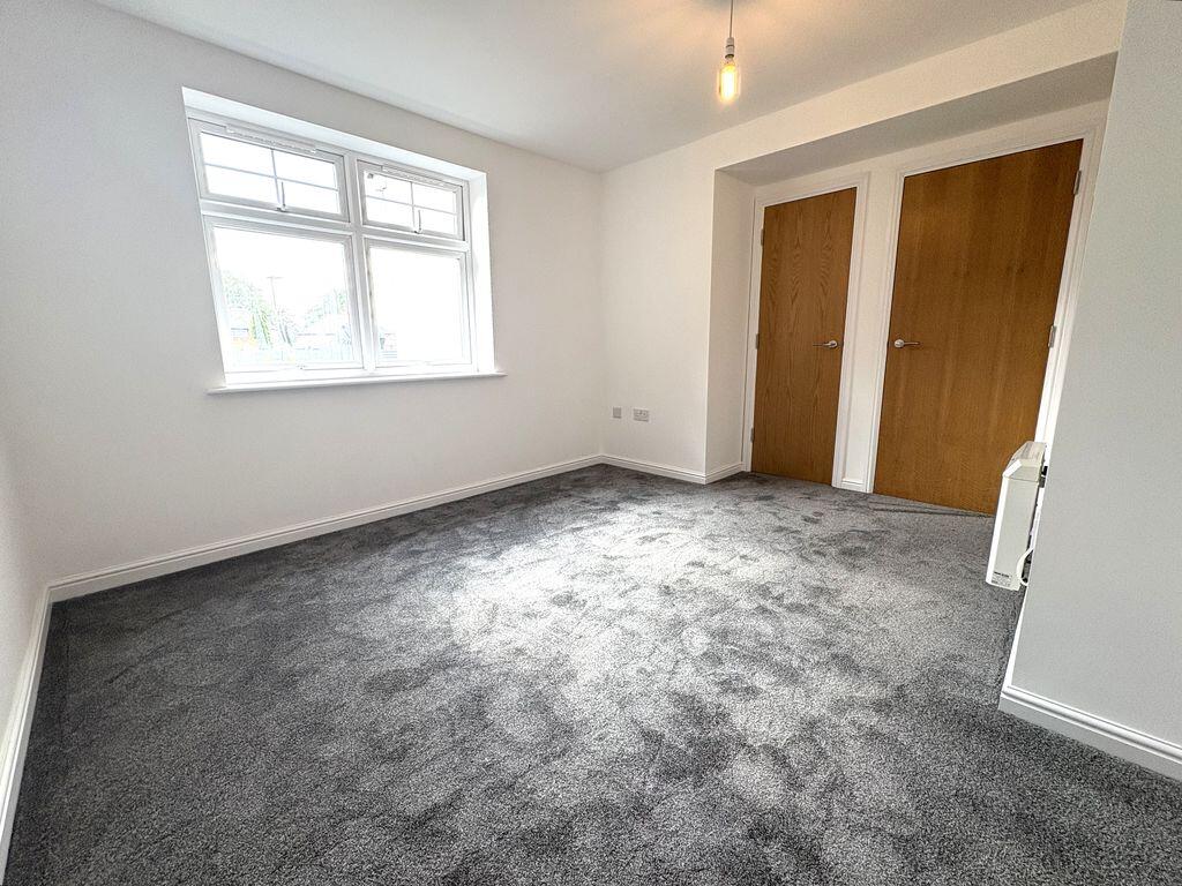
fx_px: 478
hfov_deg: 102.1
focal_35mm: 14
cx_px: 591
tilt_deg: -11.6
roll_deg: +2.8
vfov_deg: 85.7
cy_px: 443
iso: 125
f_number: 2.2
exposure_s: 1/112
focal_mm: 2.22
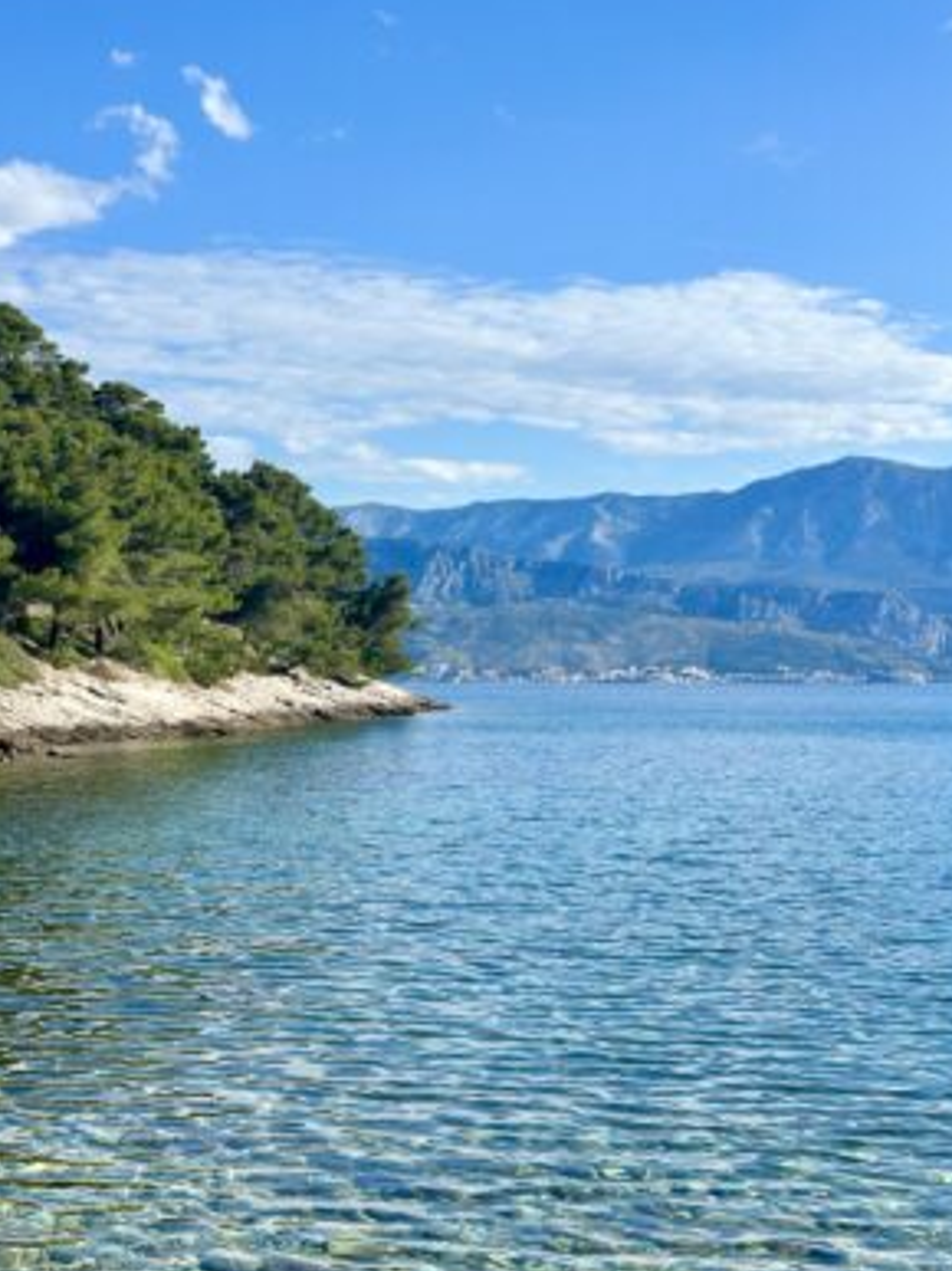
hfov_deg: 23.6
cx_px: 396
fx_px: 2275
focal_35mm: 62
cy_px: 726
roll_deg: -0.3
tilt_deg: -3.8
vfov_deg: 31.2
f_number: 1.78
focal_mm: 6.86
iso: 80
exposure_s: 1/5556
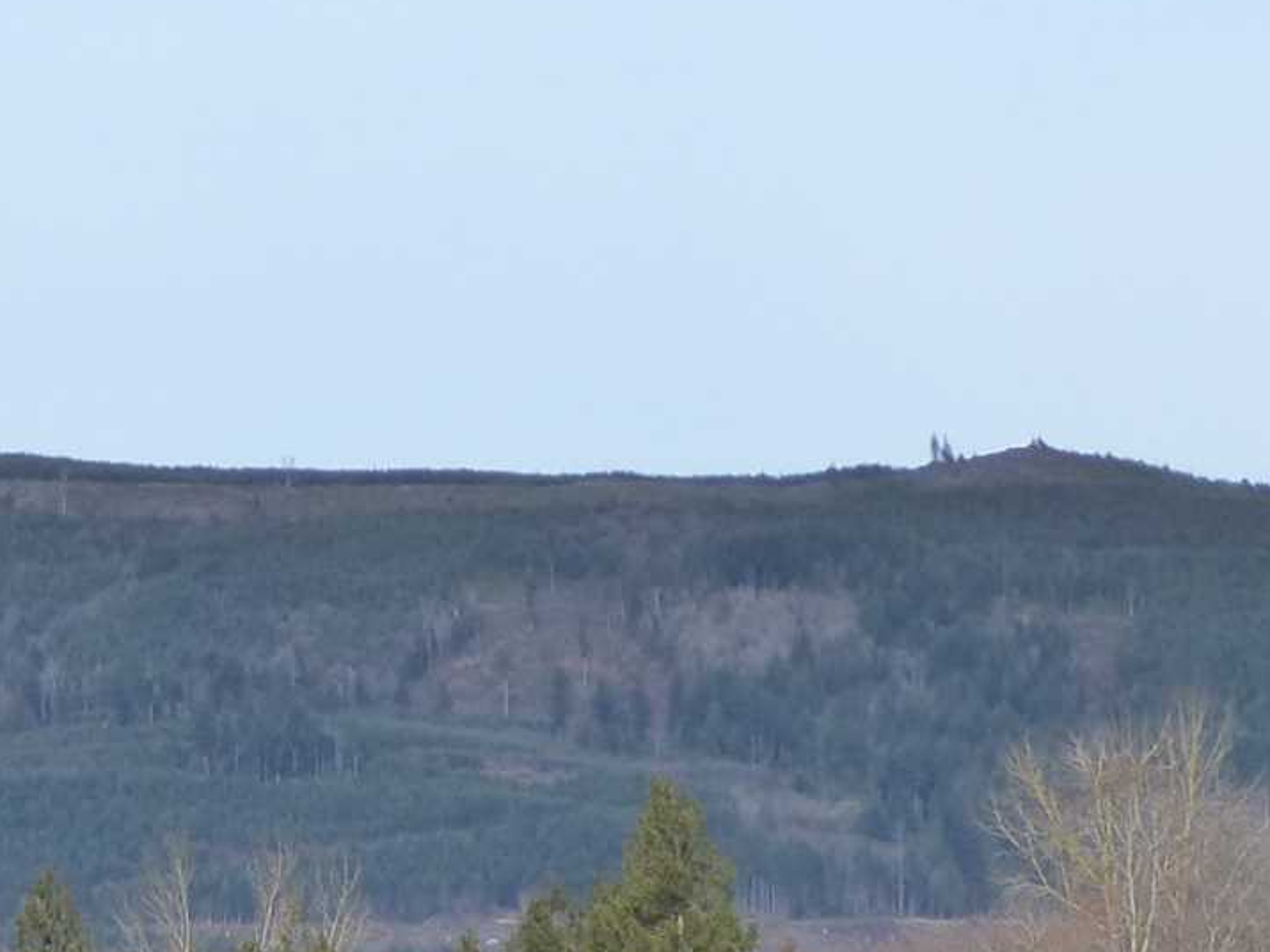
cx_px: -259
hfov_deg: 7.9
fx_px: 9060
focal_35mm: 247
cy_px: 856
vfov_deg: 6.0
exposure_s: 1/320
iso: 160
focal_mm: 11.7
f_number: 4.4
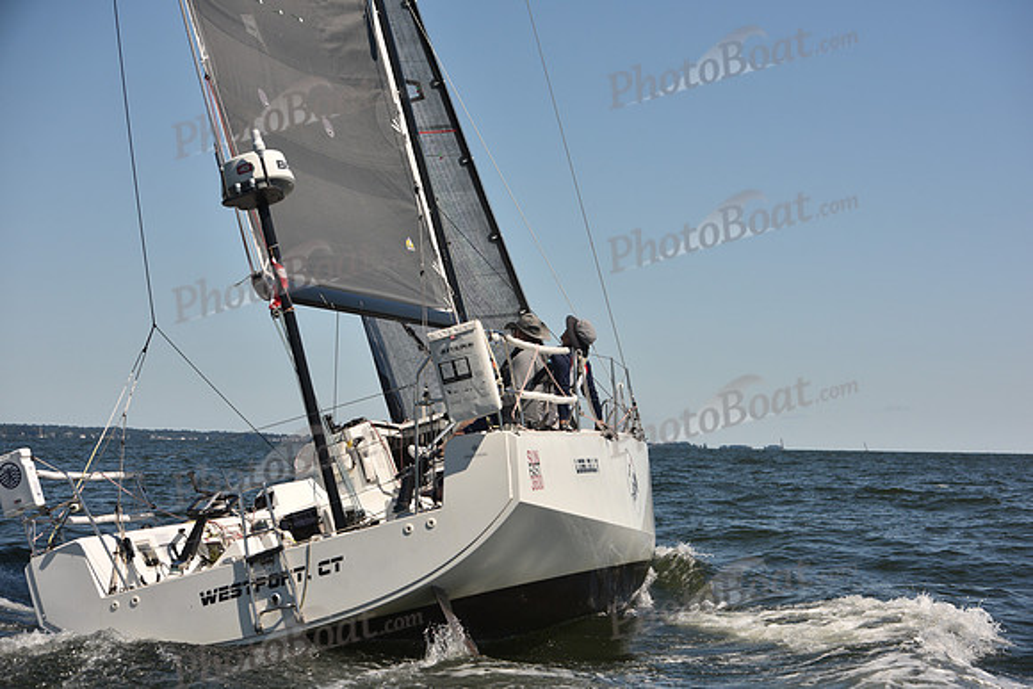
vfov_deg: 19.5
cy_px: 344
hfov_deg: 28.8
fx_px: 2009
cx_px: 516
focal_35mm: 70
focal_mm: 70
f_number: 5.6
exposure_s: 1/1250
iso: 250
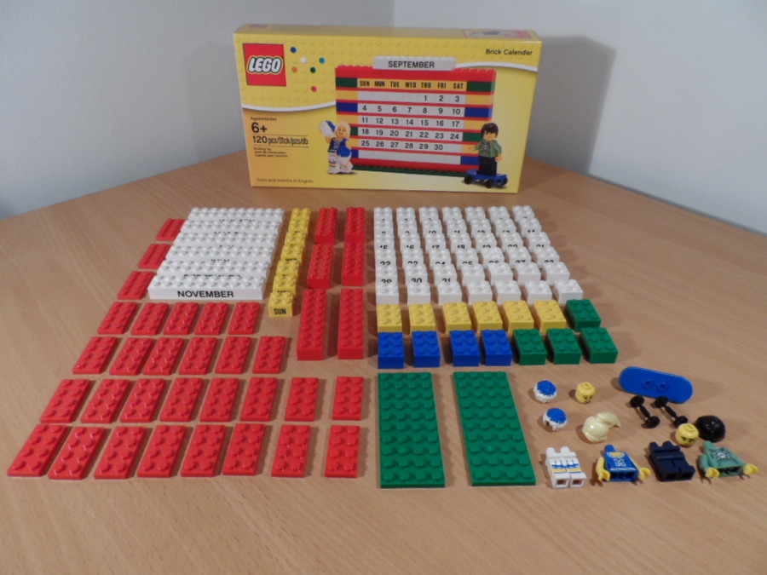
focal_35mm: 24
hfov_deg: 71.6
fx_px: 532
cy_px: 288
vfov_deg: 56.8
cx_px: 384
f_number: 3.2
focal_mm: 4
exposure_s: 1/30
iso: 200
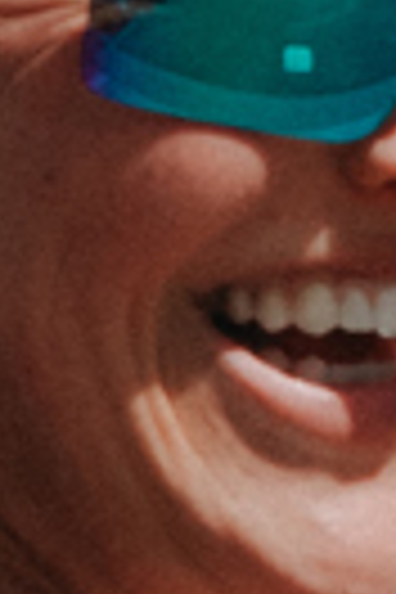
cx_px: -472
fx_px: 6088
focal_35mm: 369
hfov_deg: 3.7
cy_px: 1717
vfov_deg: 5.3
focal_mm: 47
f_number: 5
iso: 125
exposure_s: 1/1600
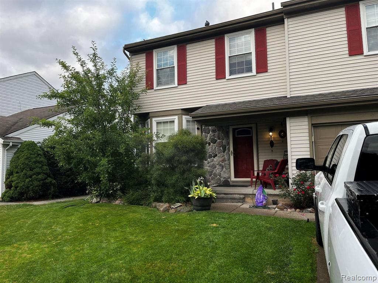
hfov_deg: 67.3
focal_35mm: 26
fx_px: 284
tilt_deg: +4.9
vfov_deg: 53.1
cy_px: 142
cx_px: 189
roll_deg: +1.1
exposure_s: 1/381
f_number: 1.6
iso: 50
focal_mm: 5.1
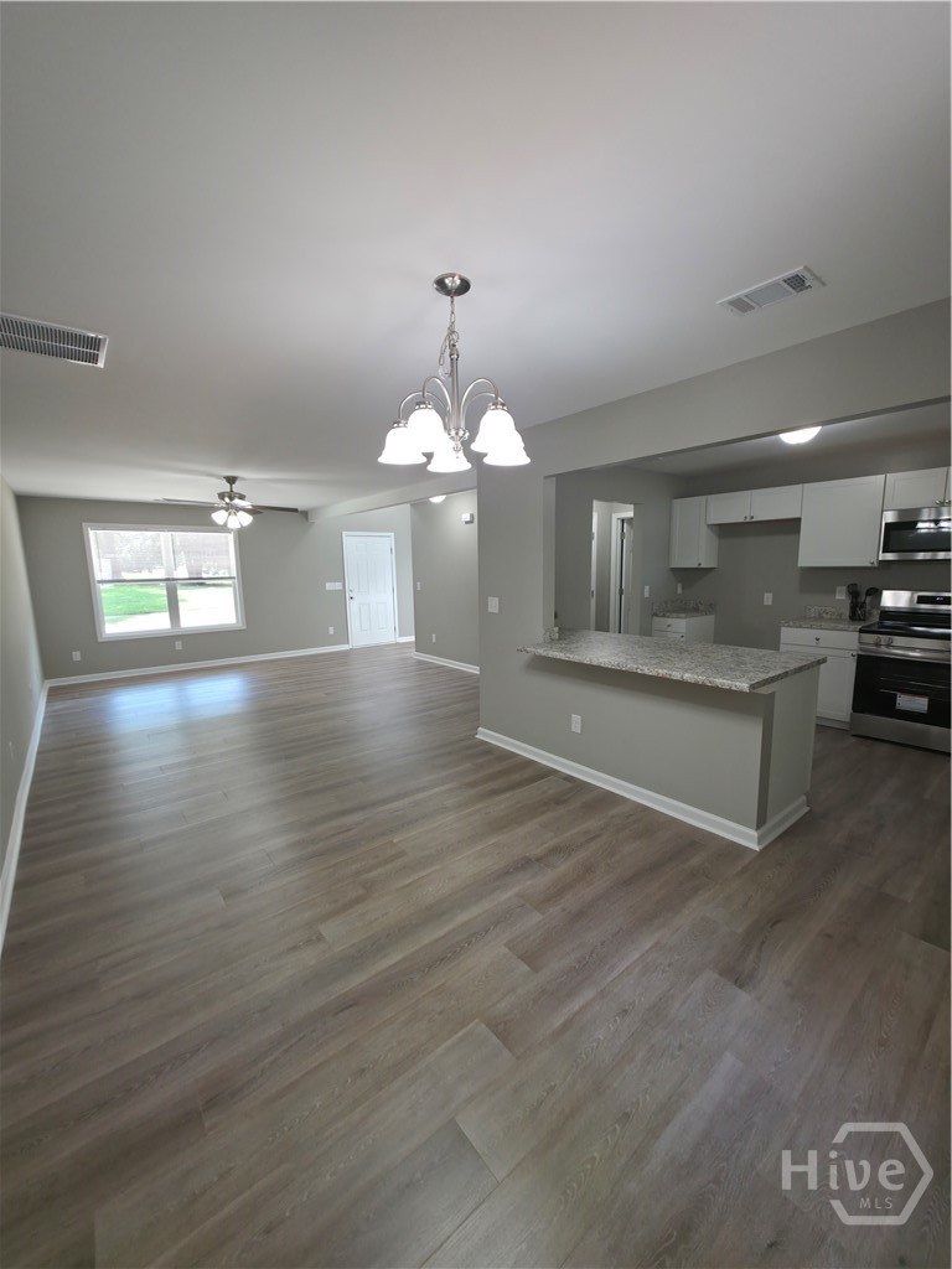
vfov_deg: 106.2
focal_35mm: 13
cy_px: 634
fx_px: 477
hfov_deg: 89.9
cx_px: 476
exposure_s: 1/120
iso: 64
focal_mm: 2.2
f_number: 1.9
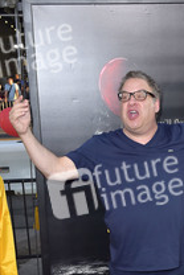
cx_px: 154
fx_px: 559
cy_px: 254
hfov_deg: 18.5
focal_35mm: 73
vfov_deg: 26.6
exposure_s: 1/250
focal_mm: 38
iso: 640
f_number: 6.3
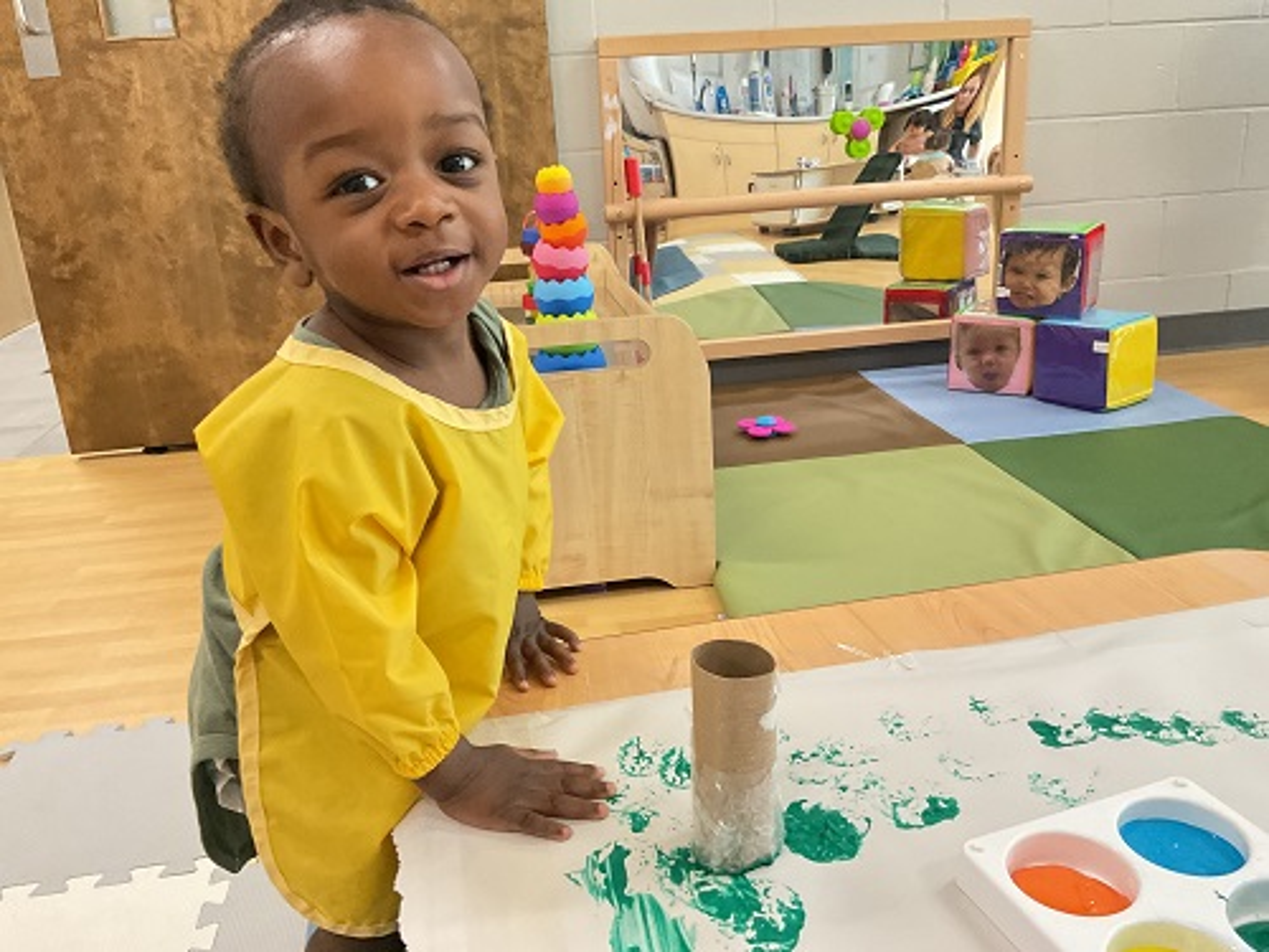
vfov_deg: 48.2
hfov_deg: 61.7
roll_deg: +4.4
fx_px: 1063
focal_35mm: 29
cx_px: 634
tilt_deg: -19.8
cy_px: 476
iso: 160
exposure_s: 1/60
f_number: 1.8
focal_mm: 3
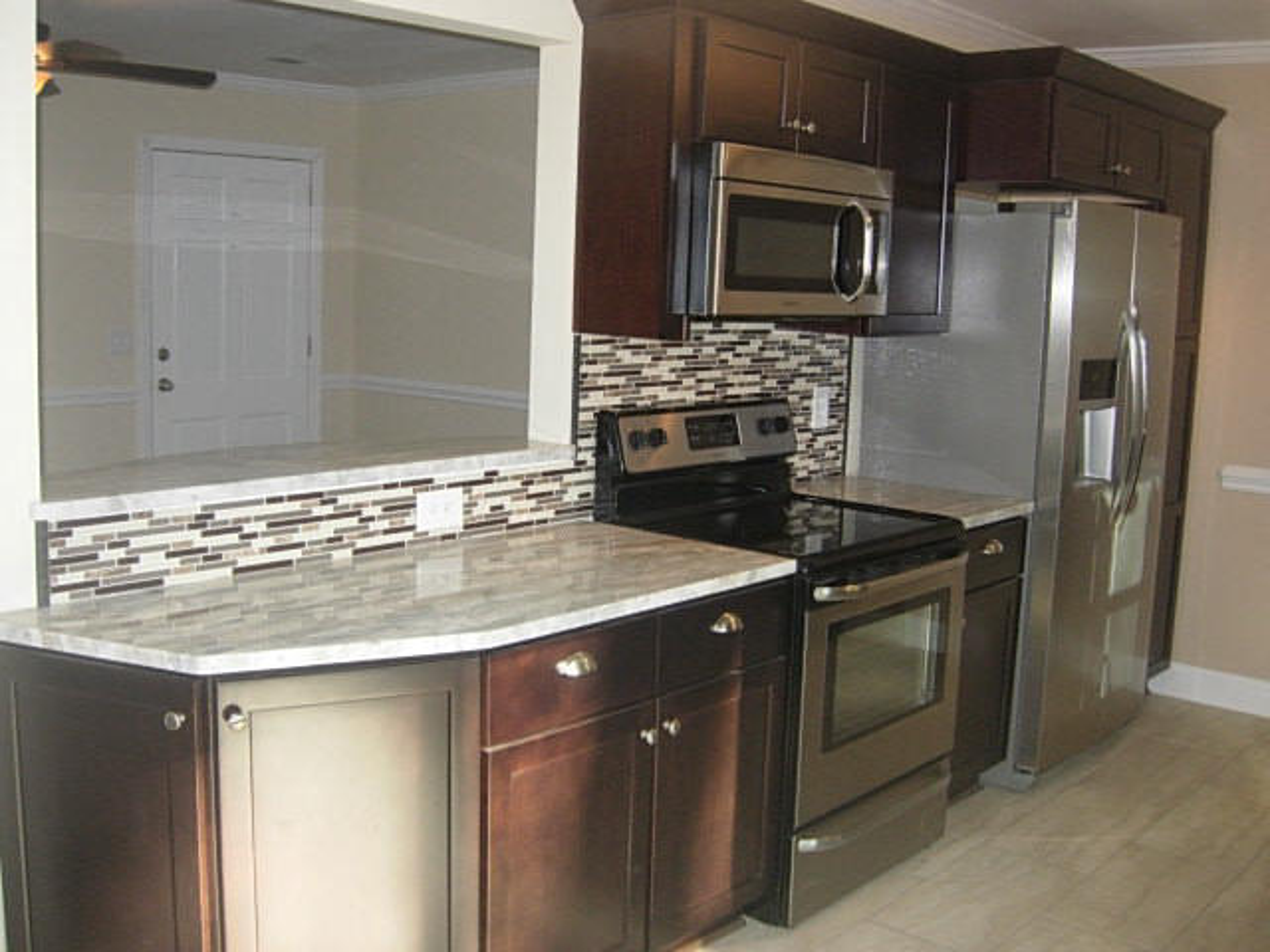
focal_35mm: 36
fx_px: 1321
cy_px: 476
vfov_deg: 39.7
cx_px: 635
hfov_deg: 51.4
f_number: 2.7
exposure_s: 1/181
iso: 200
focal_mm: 7.5
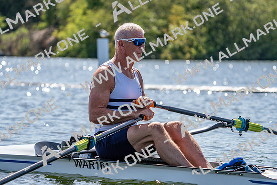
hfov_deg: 10.0
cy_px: 92
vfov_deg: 6.7
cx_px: 138
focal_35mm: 205
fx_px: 1578
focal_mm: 205
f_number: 5.6
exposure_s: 1/2000
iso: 250
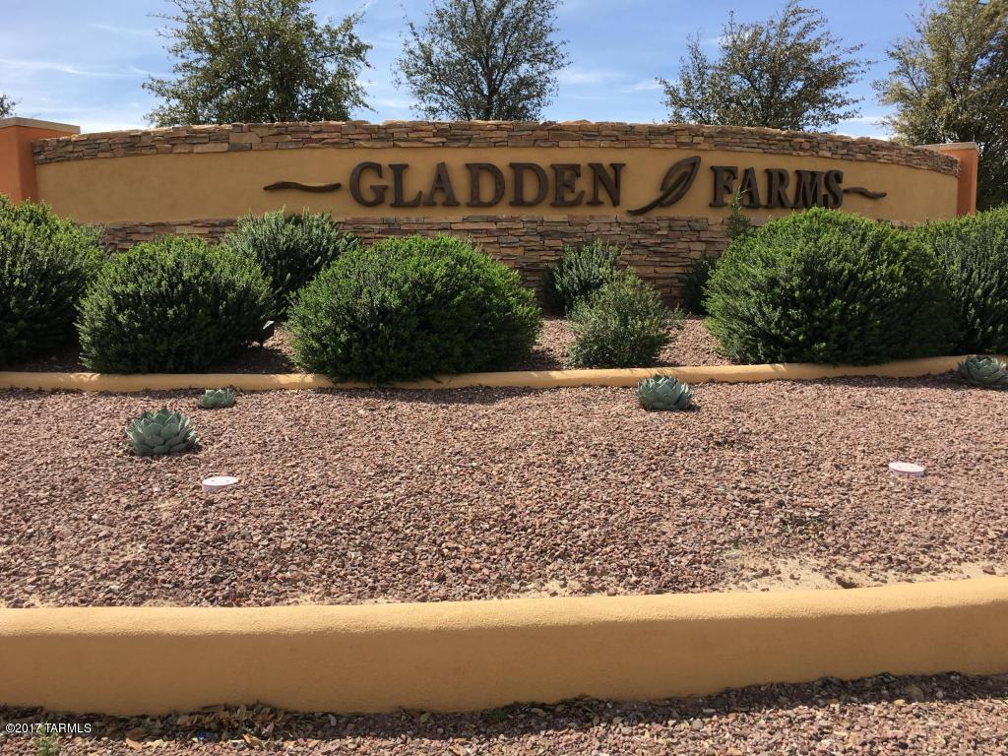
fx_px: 844
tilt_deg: -7.1
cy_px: 378
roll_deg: +0.6
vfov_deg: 48.2
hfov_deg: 61.7
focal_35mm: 29
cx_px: 504
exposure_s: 1/1479
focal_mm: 4.15
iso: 25
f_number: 2.2
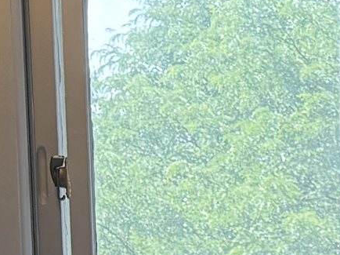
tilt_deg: -5.9
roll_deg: -1.4
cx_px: 964
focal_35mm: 170
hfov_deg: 9.5
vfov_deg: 8.3
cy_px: 517
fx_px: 1669
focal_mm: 6.76
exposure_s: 1/244
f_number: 1.78
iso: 100
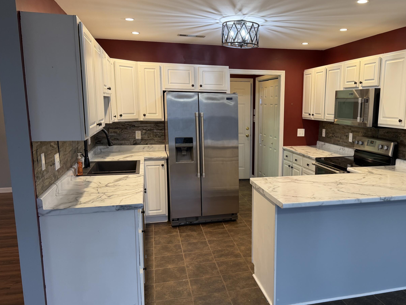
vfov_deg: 46.7
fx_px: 352
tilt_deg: -10.2
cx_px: 253
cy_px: 168
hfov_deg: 59.2
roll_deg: +0.0
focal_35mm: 30
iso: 125
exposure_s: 1/60
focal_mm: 6.76
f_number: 1.78
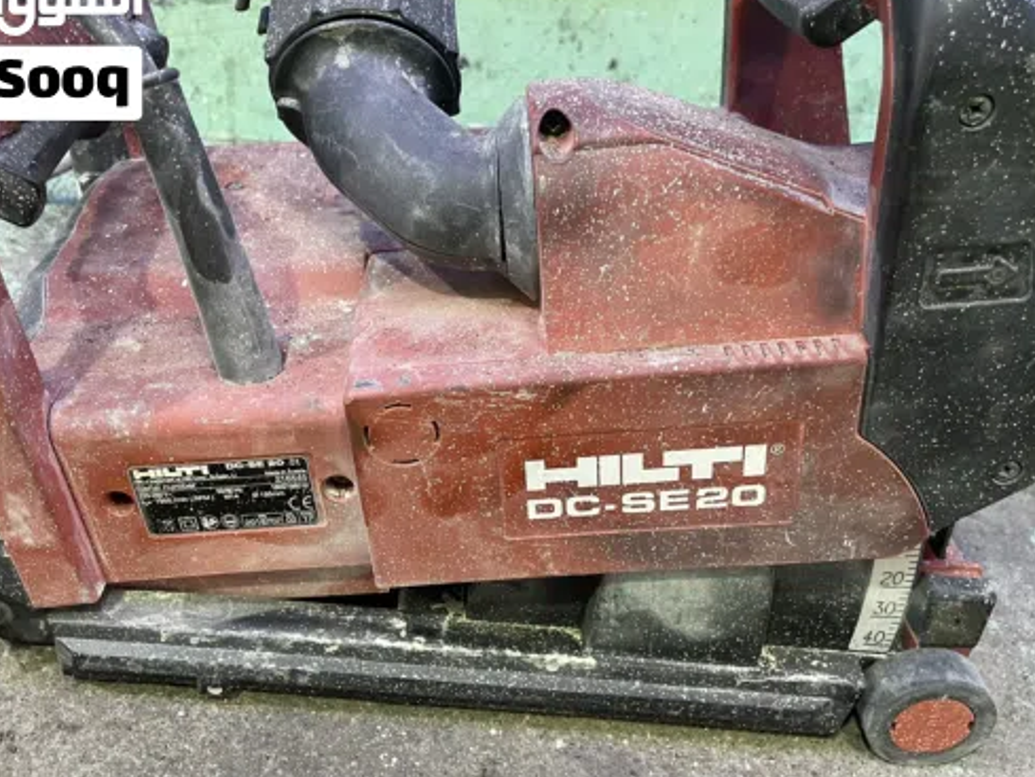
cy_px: 426
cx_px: 461
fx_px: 1017
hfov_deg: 53.8
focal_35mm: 34
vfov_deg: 41.8
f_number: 1.6
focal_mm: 4.2
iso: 200
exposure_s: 1/50
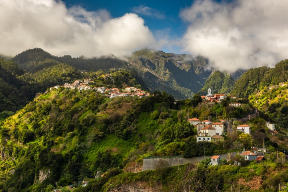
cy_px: 96
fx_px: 560
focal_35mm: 70
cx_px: 144
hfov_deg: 28.8
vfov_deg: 19.5
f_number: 11
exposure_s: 1/20
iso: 100
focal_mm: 70
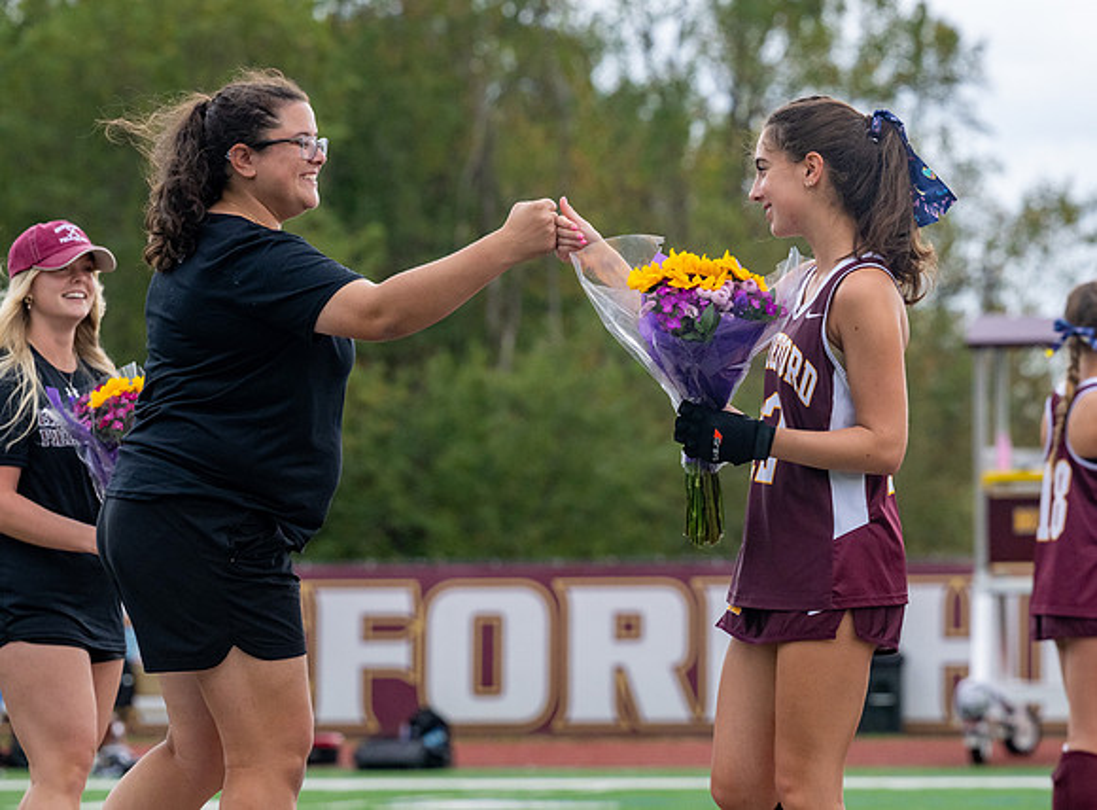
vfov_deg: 7.7
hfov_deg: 10.4
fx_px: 6003
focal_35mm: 191
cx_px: 766
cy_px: 403
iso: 1100
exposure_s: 1/640
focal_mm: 125
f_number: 4.5
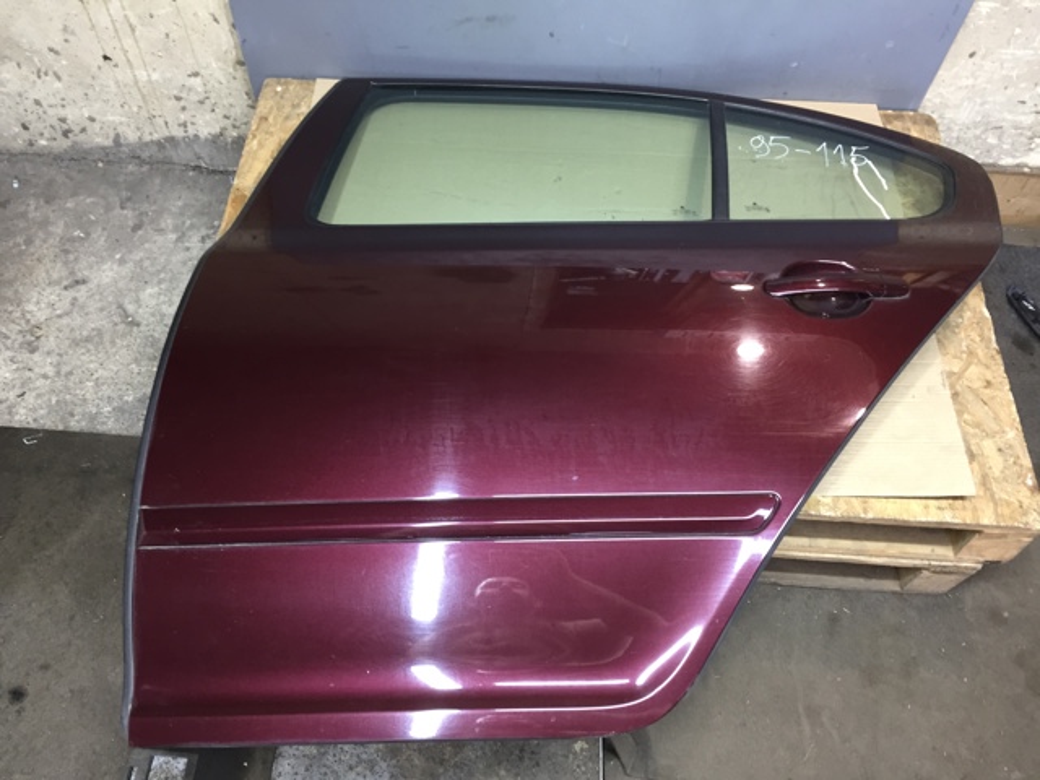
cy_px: 390
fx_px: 871
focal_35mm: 29
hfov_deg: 61.7
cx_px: 520
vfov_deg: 48.2
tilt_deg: -58.6
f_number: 2.2
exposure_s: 1/33
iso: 125
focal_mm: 4.15
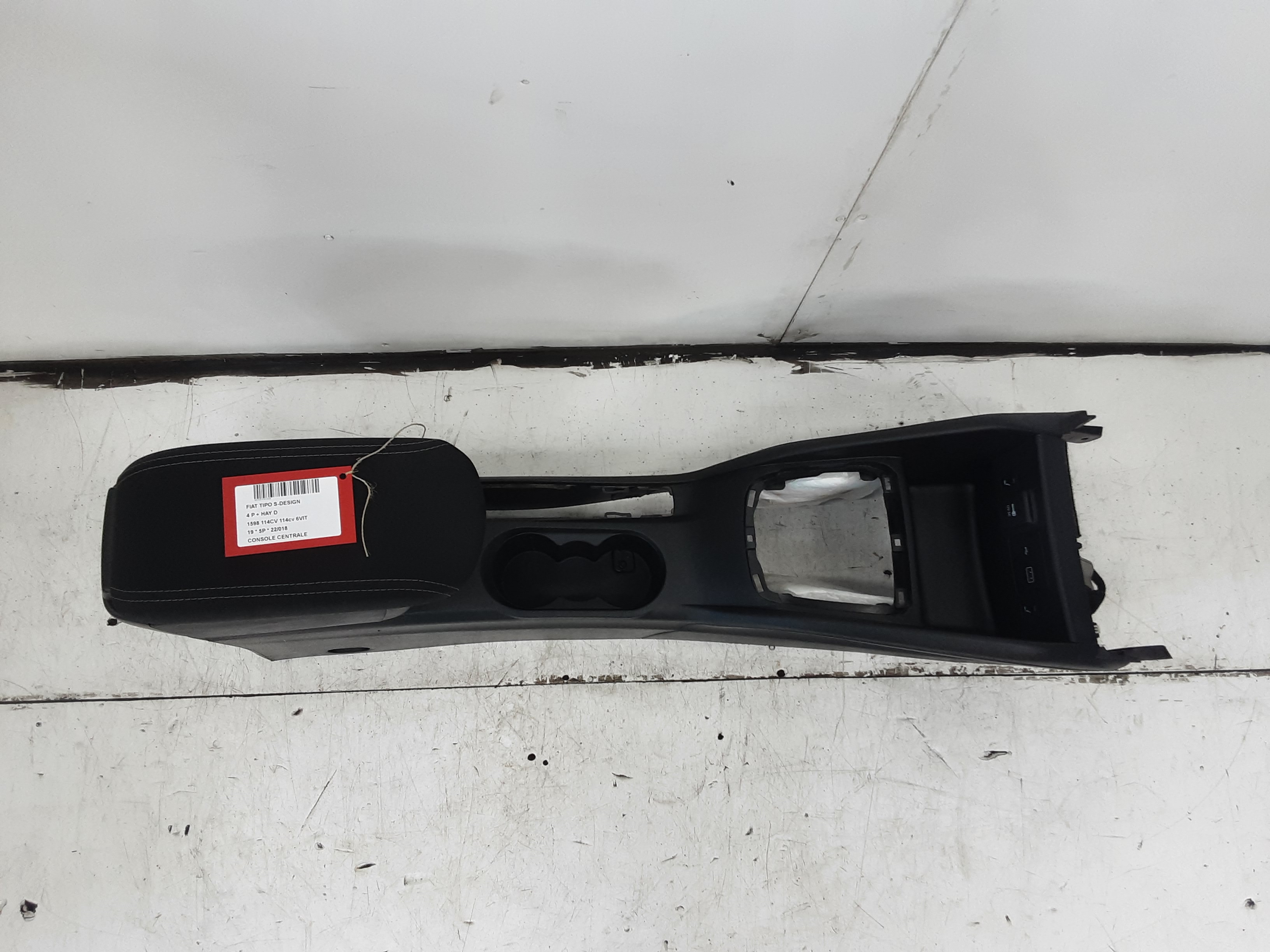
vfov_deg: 51.4
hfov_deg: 65.3
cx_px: 635
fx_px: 991
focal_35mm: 27
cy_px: 476
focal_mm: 2.91
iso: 80
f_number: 1.9
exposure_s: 1/50
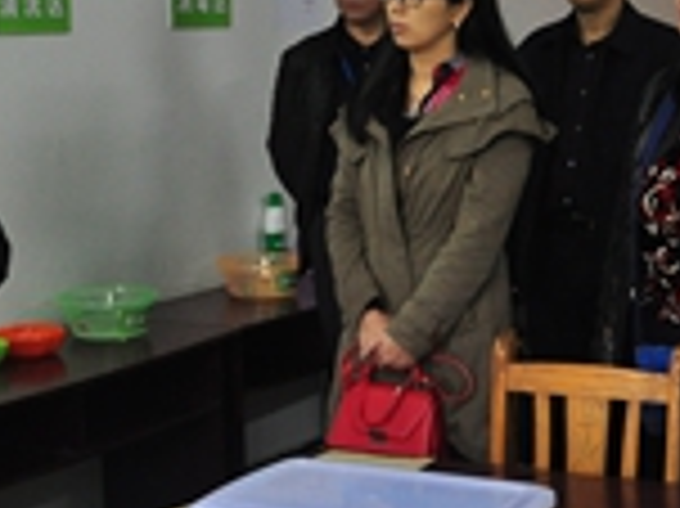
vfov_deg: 17.1
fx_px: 1688
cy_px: 283
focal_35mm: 86
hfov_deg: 22.8
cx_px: 378
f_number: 3.5
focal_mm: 18
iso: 1000
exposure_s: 1/30
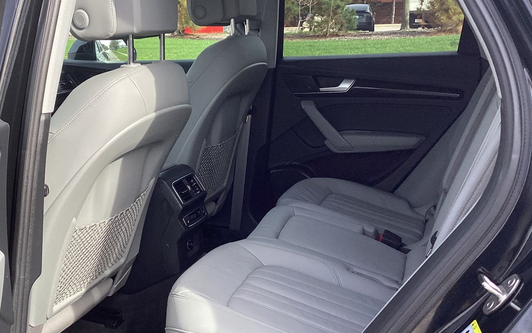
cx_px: 223
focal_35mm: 42
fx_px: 609
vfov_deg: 30.5
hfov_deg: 47.0
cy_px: 179
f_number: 2.4
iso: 25
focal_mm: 3.3
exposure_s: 1/314
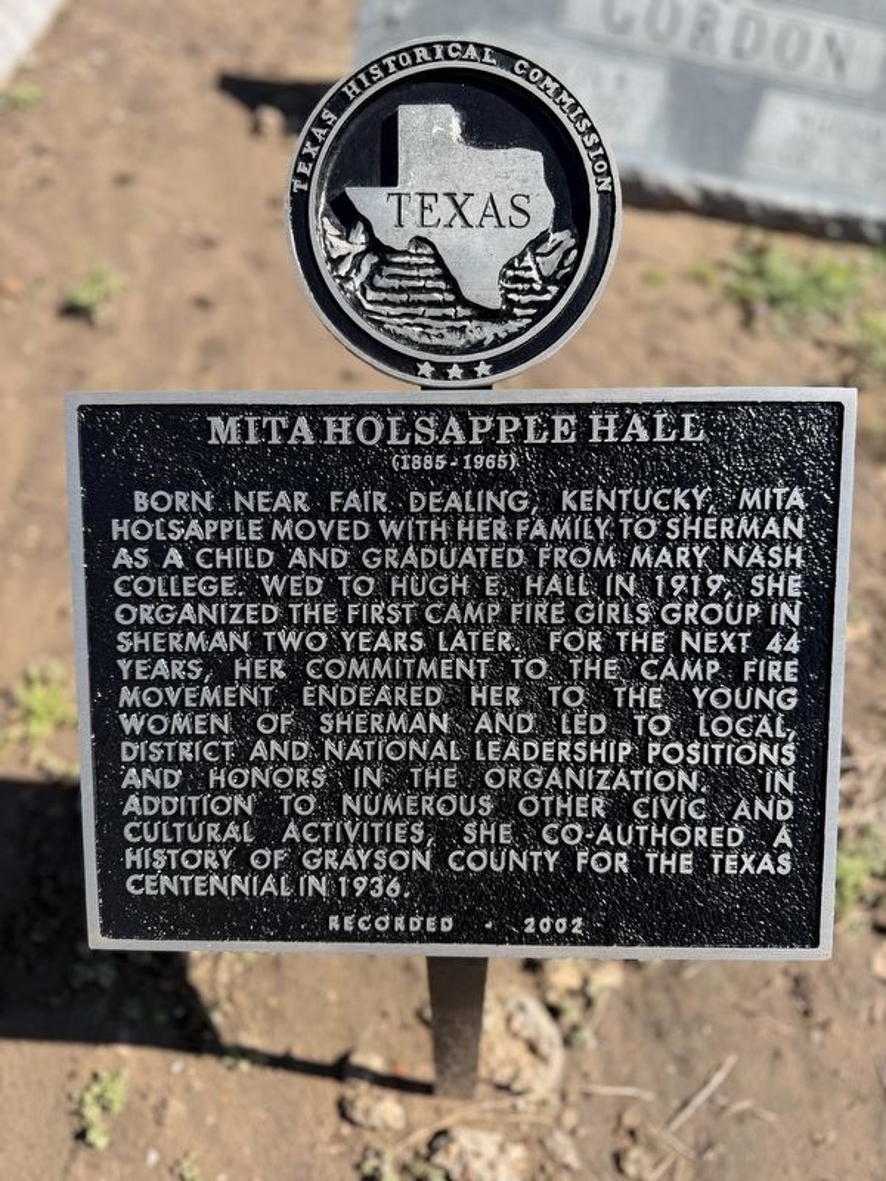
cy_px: 590
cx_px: 443
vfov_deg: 71.6
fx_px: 819
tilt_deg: -55.6
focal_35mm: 24
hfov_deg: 56.8
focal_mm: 6.76
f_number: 1.78
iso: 80
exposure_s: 1/2299
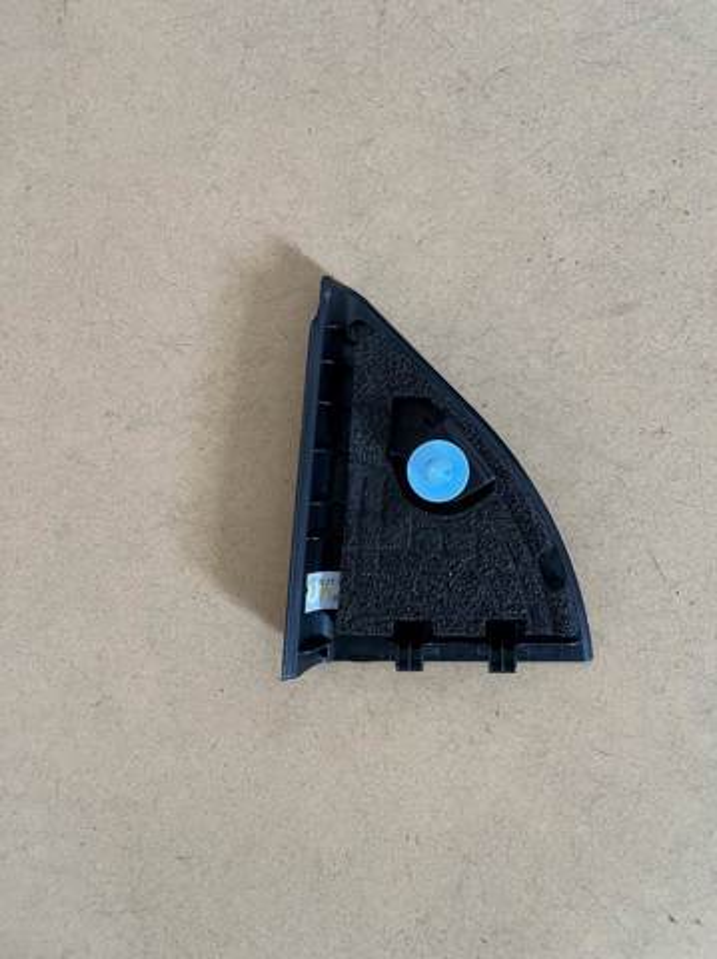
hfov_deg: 53.0
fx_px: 719
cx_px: 358
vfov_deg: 67.4
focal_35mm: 26
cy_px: 480
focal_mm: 5.1
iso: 250
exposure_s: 1/60
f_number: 1.6
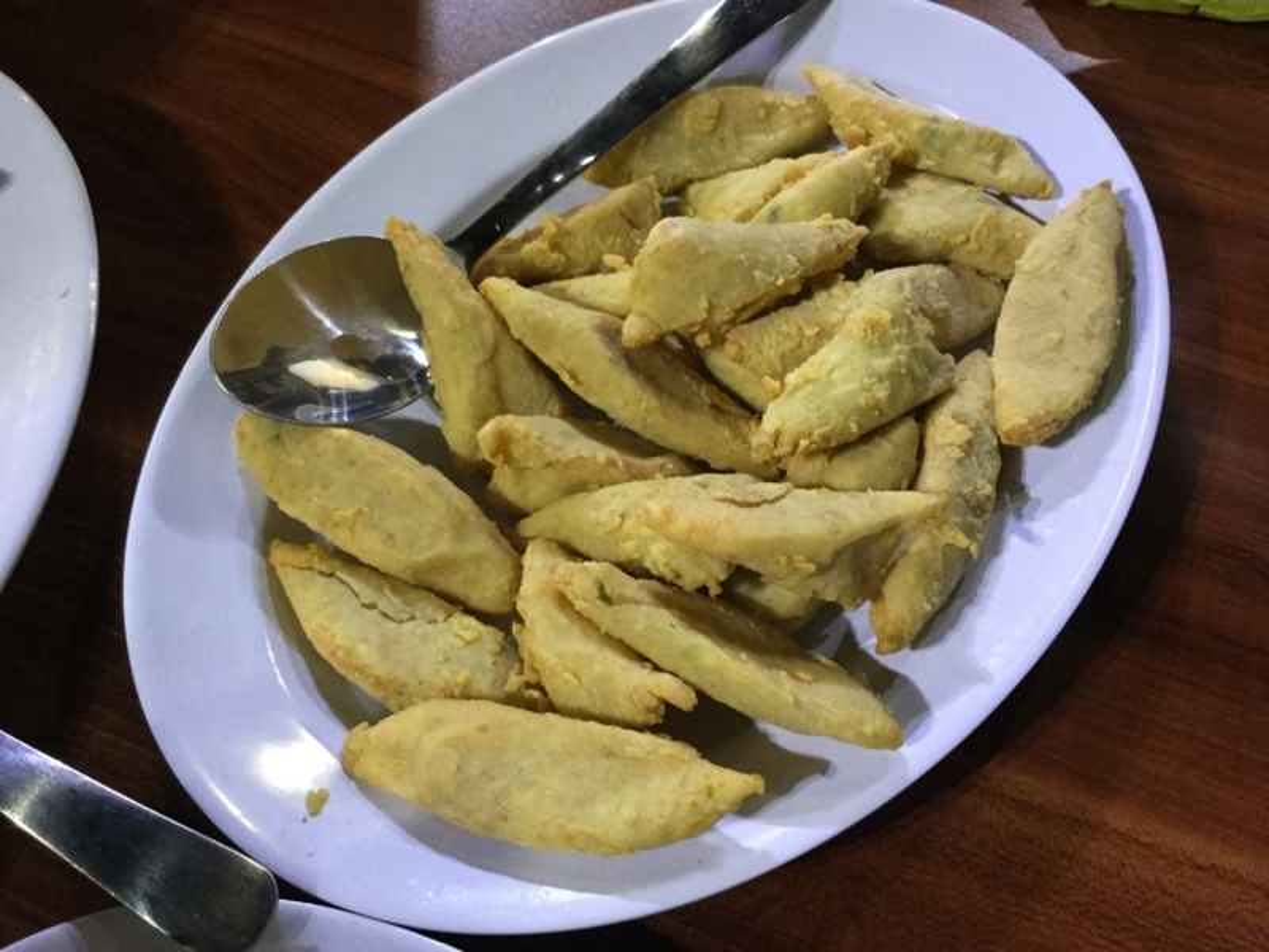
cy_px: 476
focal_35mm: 31
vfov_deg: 45.4
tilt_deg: -64.8
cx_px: 634
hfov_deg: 58.4
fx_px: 1136
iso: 200
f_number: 2.4
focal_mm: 3.3
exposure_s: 1/20
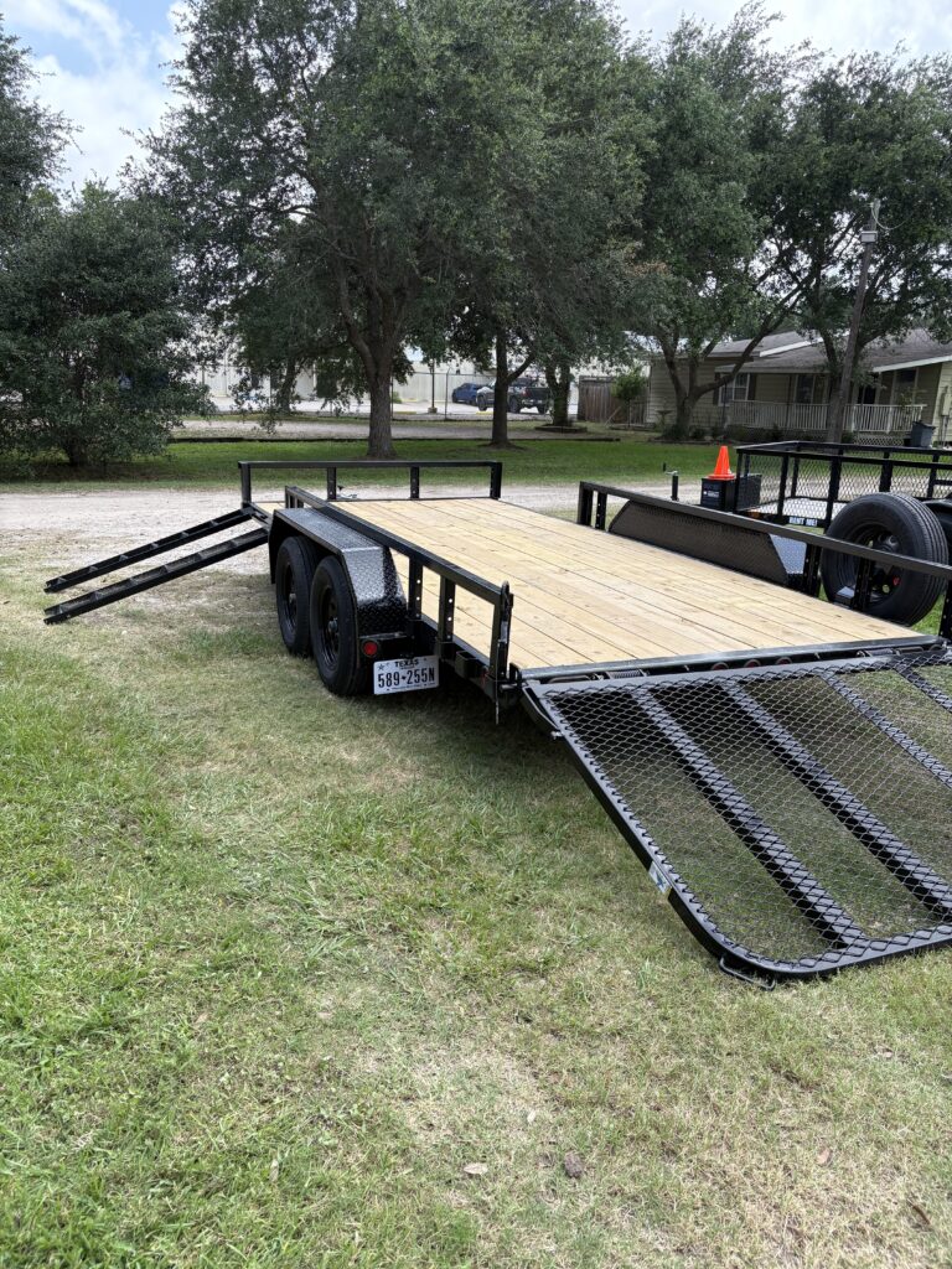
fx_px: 953
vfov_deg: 67.3
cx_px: 476
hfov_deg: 53.1
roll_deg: -1.2
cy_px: 634
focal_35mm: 26
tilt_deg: -14.1
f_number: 1.6
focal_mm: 5.96
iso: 50
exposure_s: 1/820
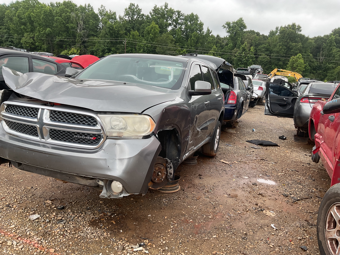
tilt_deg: -12.0
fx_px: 285
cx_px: 170
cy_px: 128
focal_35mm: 29
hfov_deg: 61.7
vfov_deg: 48.2
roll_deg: -4.6
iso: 16
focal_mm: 3
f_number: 1.8
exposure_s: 1/257
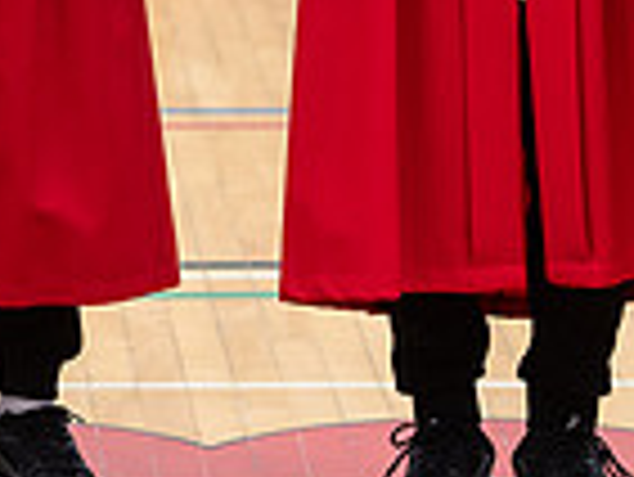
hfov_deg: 5.0
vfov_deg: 3.7
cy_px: -264
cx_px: -42
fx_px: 7296
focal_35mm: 398
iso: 1000
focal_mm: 85
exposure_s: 1/200
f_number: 2.8
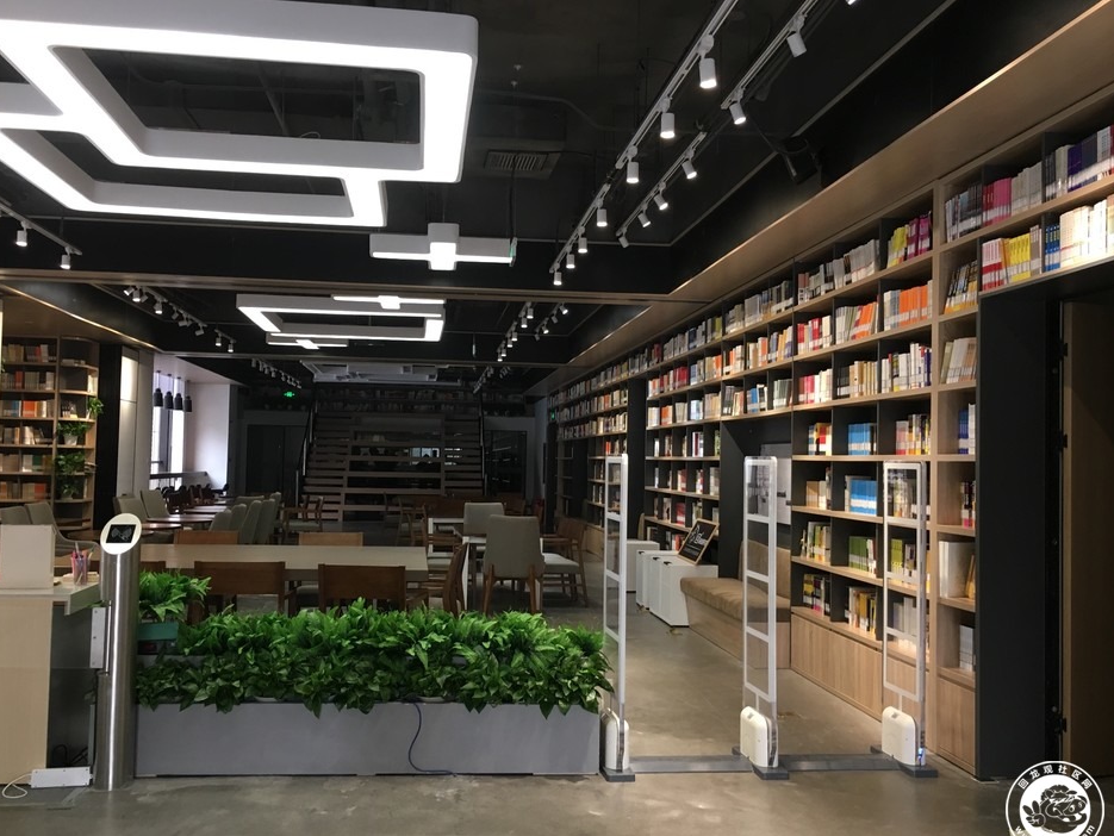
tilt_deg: +1.7
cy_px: 428
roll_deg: -0.6
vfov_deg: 45.5
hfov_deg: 58.3
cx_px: 525
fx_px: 998
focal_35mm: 31
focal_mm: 4.15
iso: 125
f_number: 2.2
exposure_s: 1/33
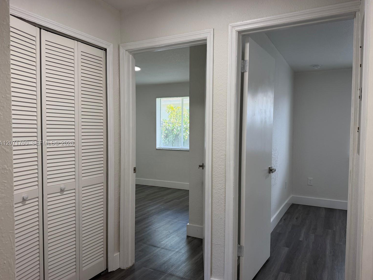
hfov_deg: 69.4
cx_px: 192
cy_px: 143
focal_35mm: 25
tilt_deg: -2.8
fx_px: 269
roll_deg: -0.2
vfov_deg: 54.9
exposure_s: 1/180
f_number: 1.78
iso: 100
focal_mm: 6.76
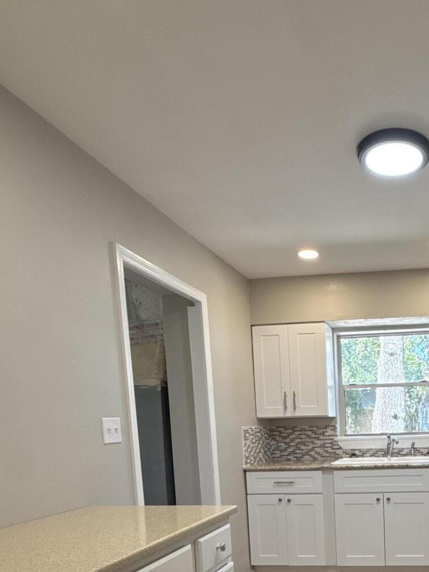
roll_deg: +0.8
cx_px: 386
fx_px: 463
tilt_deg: -5.4
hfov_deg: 45.1
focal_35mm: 28
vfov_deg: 58.0
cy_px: 468
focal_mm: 2.22
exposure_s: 1/120
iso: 160
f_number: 2.2
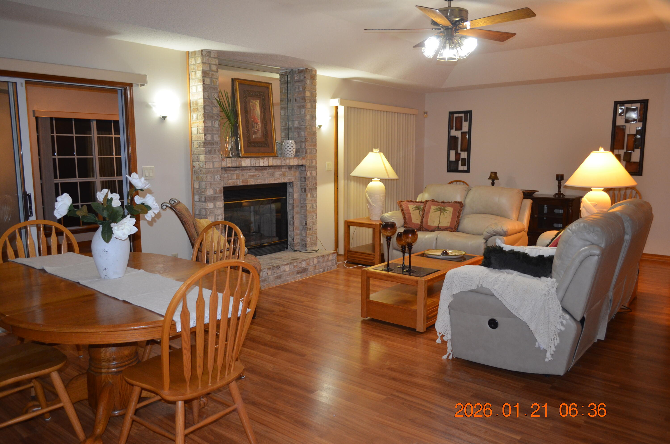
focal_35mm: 27
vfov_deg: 47.7
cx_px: 335
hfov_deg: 67.5
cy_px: 222
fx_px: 501
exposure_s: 1/60
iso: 720
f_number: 3.5
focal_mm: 18
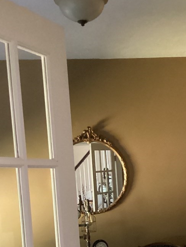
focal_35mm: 73
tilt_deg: -6.0
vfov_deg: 25.6
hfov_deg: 20.0
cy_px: 234
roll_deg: +2.7
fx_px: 523
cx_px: 134
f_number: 2.4
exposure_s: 1/20
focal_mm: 3.3
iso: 640
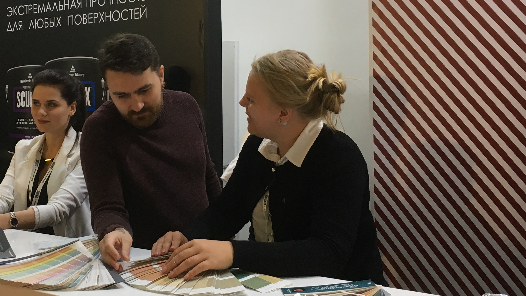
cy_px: 106
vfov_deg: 22.2
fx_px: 753
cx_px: 173
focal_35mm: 54
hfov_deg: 38.0
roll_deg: +1.6
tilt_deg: +0.6
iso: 40
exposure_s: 1/33
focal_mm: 4.15
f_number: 2.2
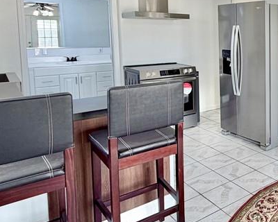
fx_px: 288
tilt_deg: -5.3
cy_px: 58
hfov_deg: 41.9
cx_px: 299
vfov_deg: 41.1
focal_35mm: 35
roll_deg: -1.0
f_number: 2.2
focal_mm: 2.22
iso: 80
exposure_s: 1/120
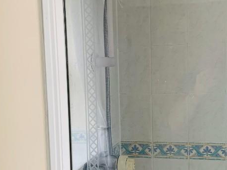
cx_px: 135
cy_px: 102
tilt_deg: -6.3
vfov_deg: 25.2
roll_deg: +1.5
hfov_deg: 33.1
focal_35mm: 58
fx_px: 380
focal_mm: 4.25
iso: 100
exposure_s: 1/69
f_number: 1.8
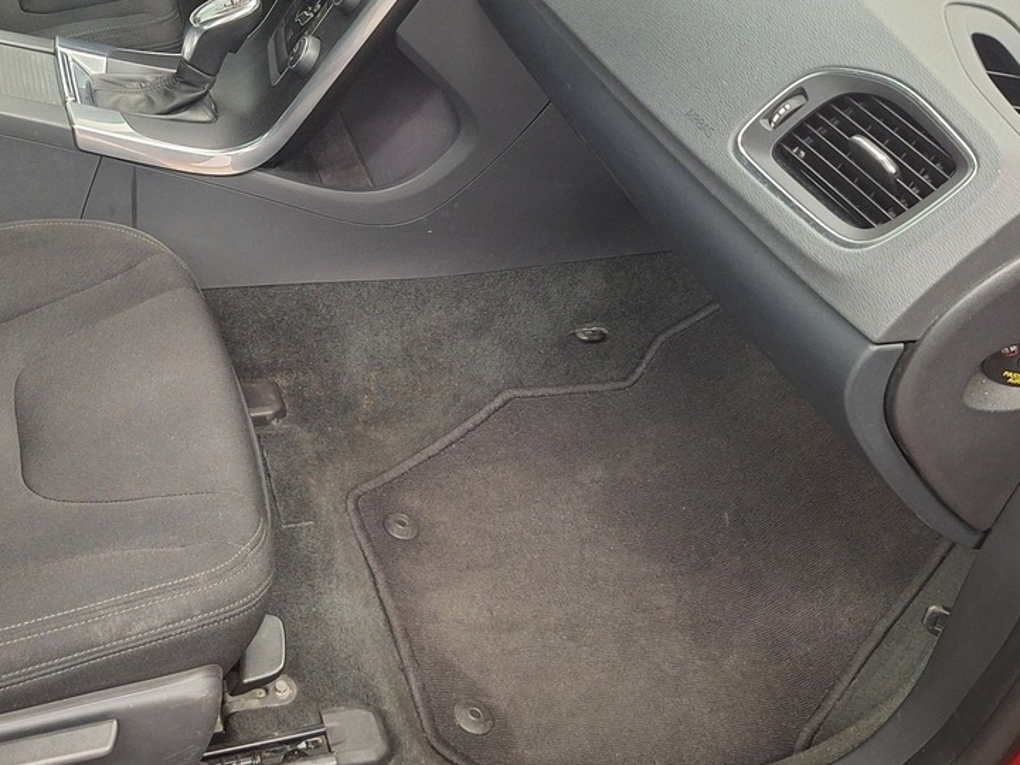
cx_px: 201
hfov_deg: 39.6
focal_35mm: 46
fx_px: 1355
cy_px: 266
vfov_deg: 31.3
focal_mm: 5.54
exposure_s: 1/25
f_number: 1.8
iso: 320
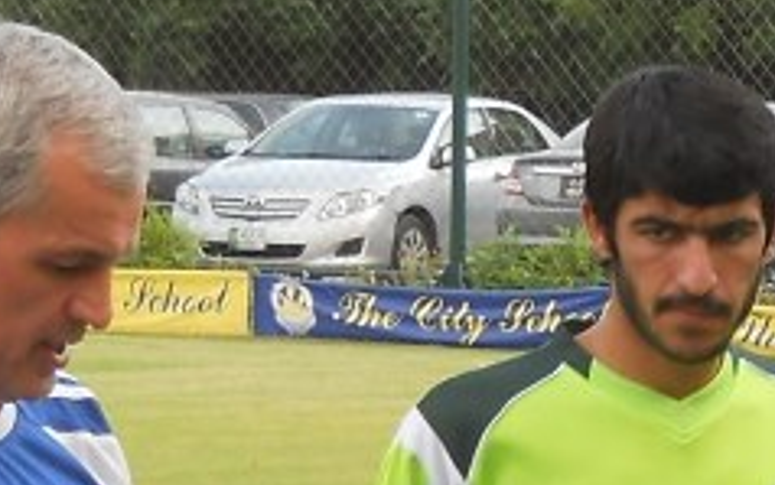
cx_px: 1198
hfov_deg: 6.9
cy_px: 970
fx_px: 6361
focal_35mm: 301
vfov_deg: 4.3
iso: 80
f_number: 4
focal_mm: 10.84
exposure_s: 1/100
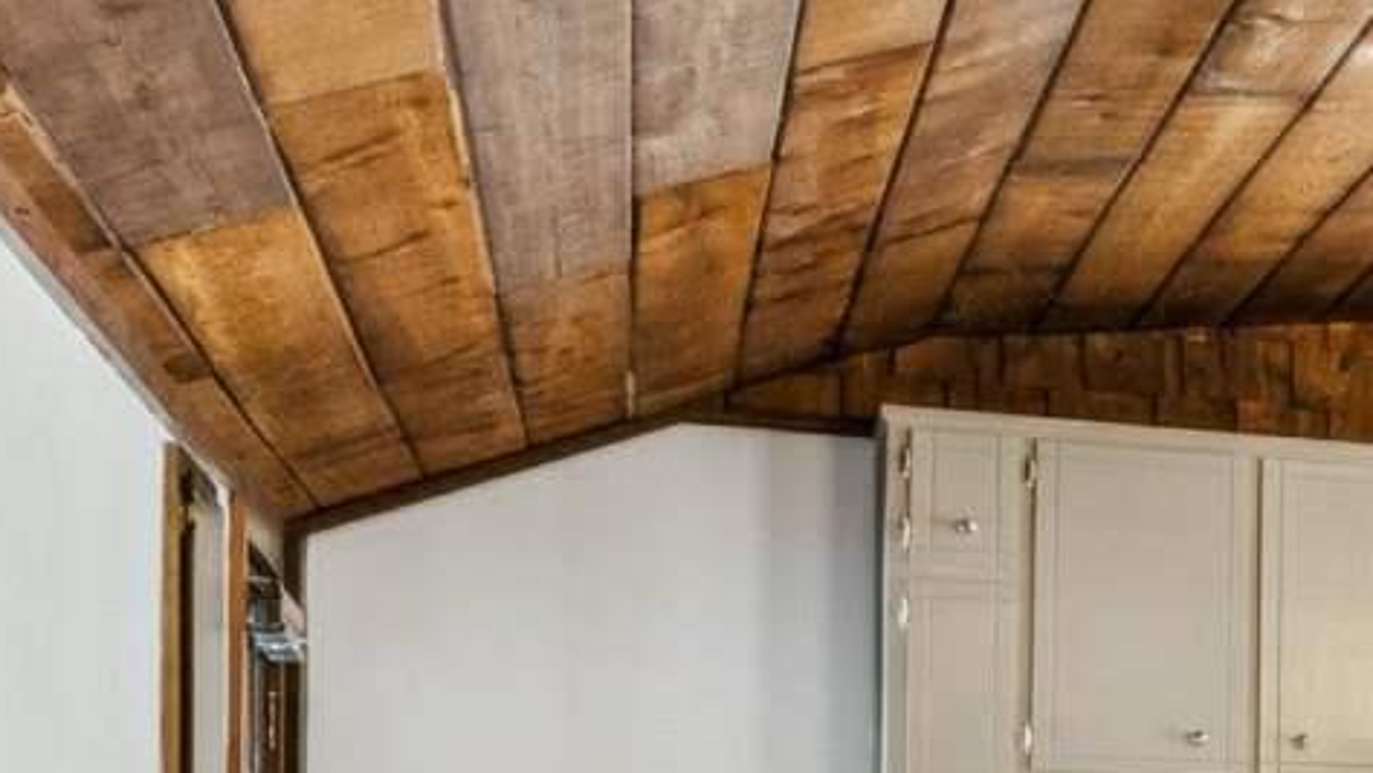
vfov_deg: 12.5
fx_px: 3460
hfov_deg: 13.7
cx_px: 3505
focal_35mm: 95
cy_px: 877
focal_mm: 14
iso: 400
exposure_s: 1/3.33
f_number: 13
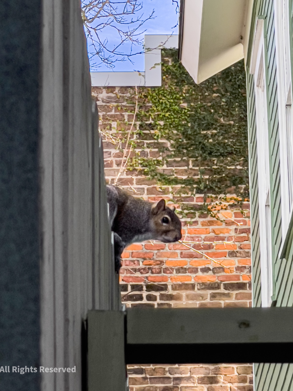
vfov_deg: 30.3
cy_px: 196
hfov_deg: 22.9
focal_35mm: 64
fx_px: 722
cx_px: 146
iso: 20
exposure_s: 1/500
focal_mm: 7.5
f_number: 2.2
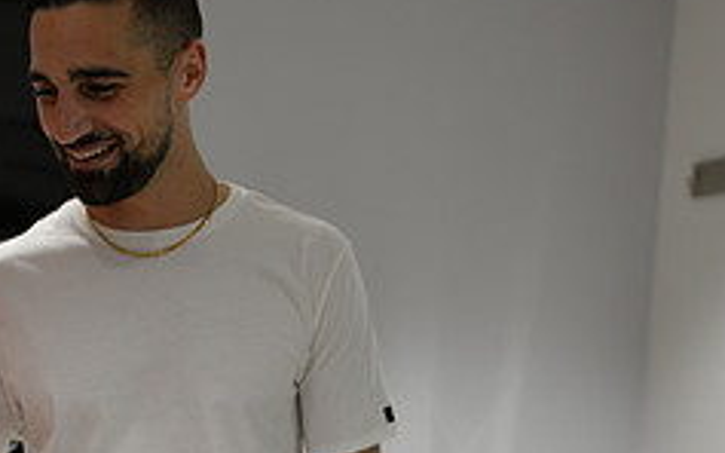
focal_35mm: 60
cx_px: 122
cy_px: 497
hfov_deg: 32.8
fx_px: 1185
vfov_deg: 20.6
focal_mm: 24
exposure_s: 1/80
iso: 800
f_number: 2.8
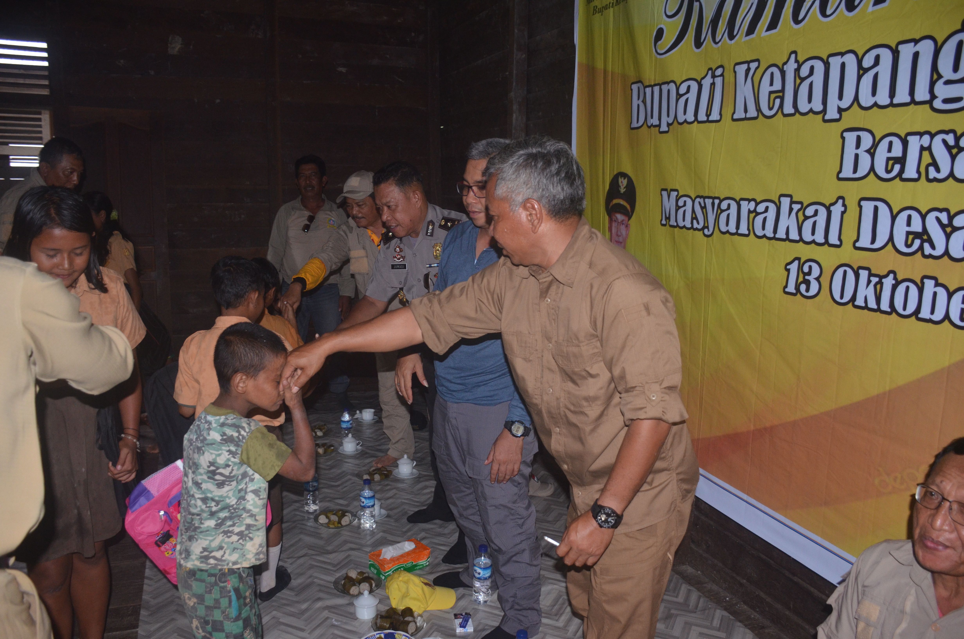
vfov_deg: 47.7
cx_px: 482
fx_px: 722
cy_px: 320
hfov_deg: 67.5
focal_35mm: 27
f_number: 3.5
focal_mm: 18
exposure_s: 1/60
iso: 800
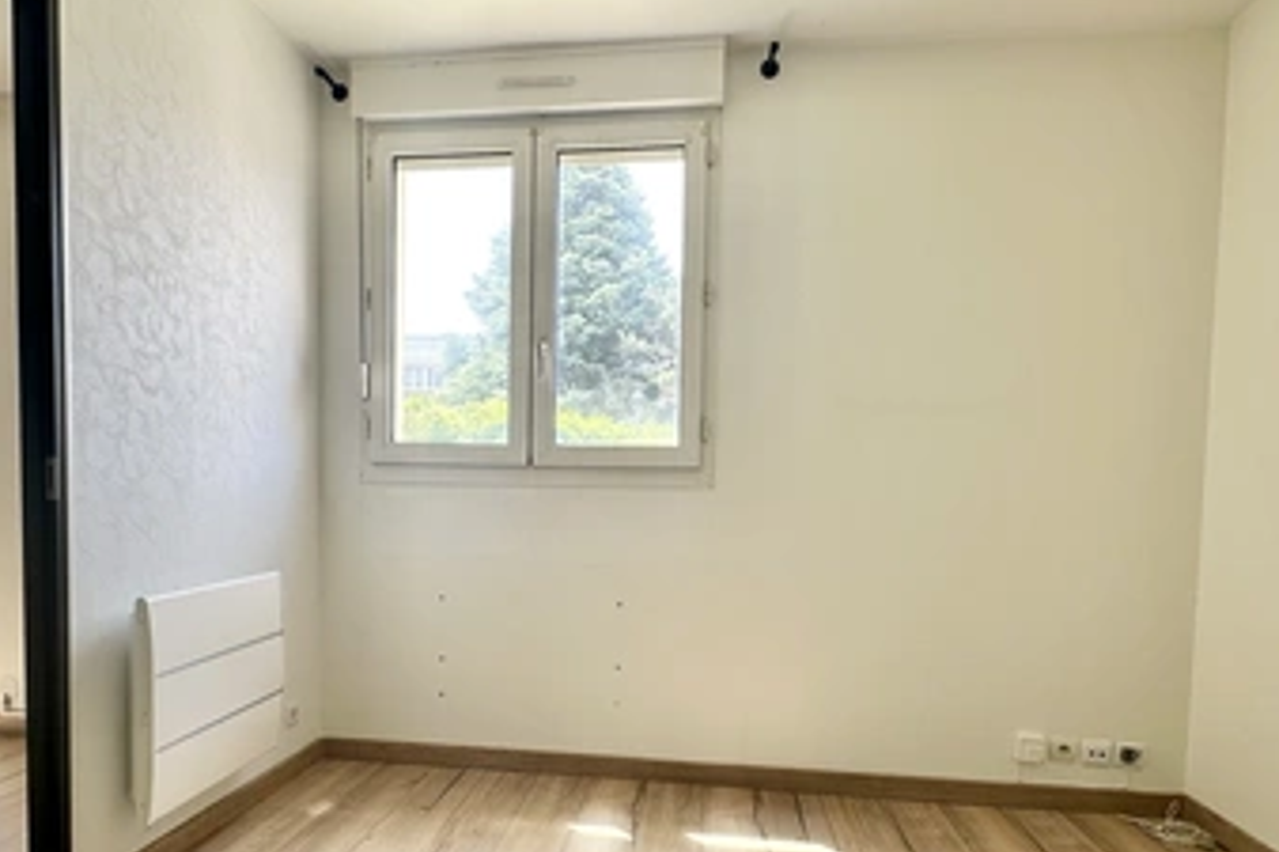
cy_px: 530
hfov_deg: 76.0
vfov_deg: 54.5
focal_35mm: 23
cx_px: 592
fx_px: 817
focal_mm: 2.22
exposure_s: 1/136
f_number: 2.2
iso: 40
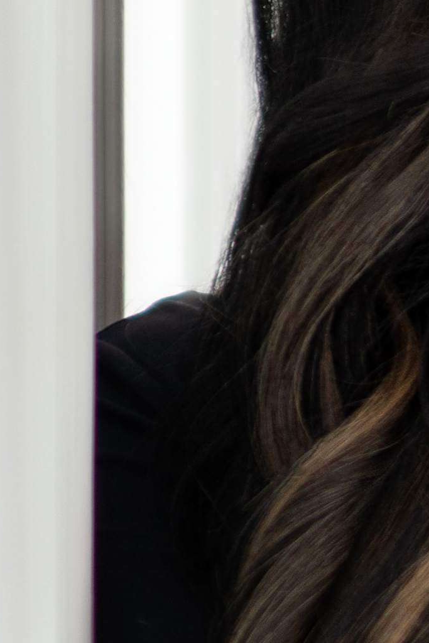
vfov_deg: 3.1
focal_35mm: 660
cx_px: 1116
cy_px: 658
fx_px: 11793
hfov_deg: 2.1
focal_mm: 85
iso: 100
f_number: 1.4
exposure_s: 1/320
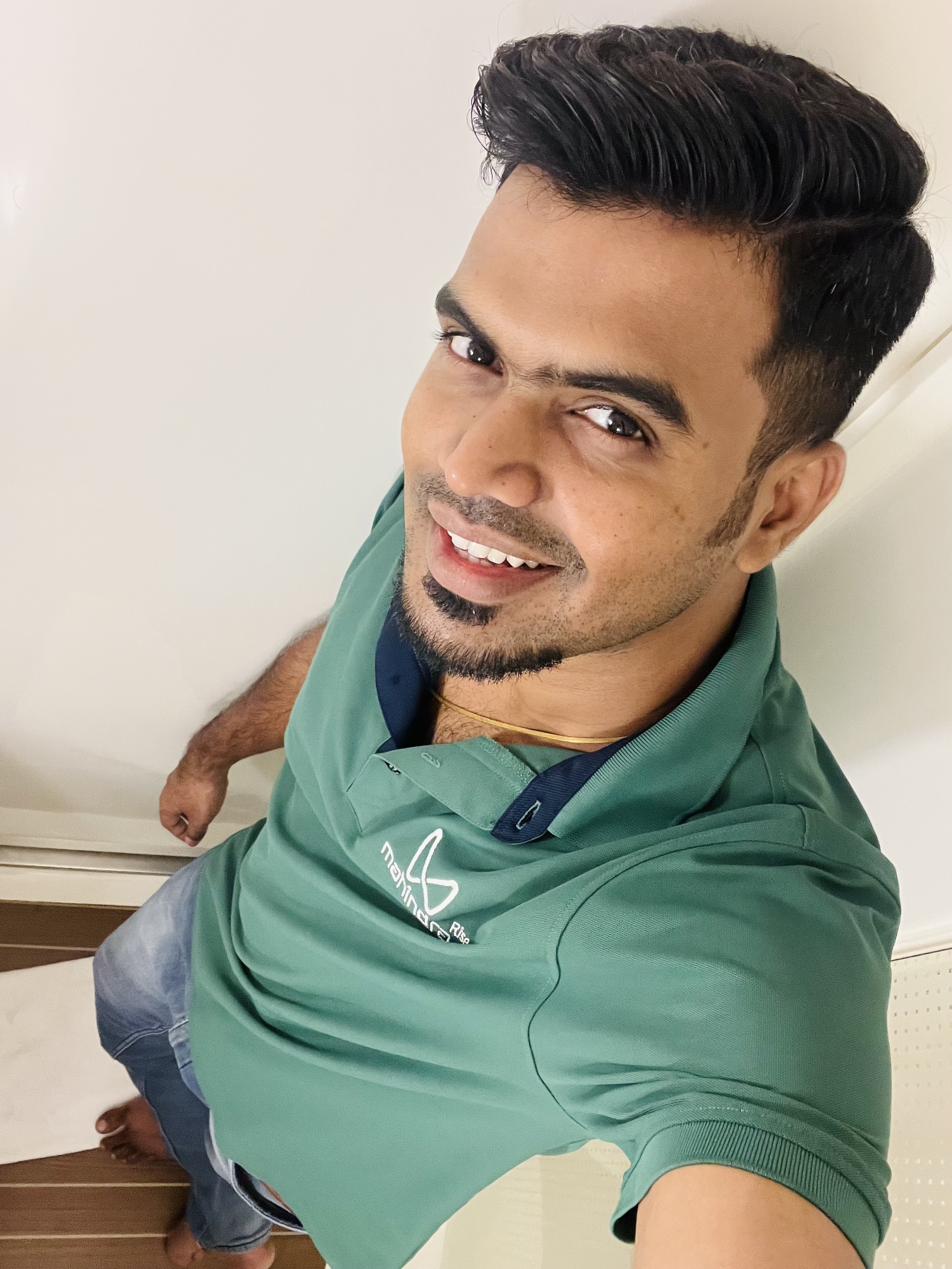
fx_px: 1100
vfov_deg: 60.0
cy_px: 634
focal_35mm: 30
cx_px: 476
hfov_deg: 46.8
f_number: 2.2
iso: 320
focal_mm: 2.71
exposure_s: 1/50
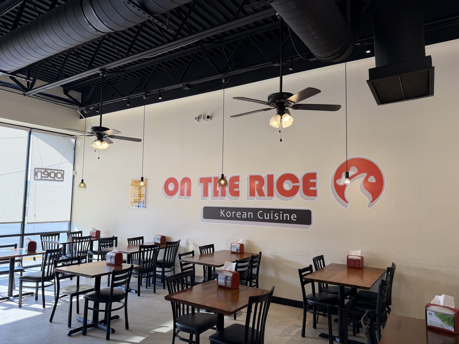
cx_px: 230
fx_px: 318
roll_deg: -2.1
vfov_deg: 56.8
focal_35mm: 24
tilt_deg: +4.9
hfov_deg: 71.6
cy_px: 172
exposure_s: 1/174
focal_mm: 6.76
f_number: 1.78
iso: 80
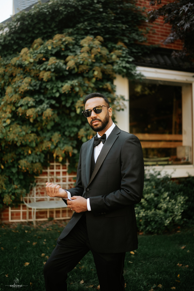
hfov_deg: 37.9
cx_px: 97
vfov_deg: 54.4
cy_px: 146
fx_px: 283
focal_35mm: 35
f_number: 1.4
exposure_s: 1/250
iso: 160
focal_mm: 35
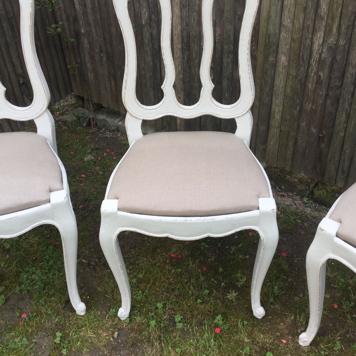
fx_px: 431
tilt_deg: -33.4
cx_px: 180
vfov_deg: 44.7
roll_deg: +2.2
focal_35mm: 37
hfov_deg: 44.9
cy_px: 143
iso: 25
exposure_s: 1/212
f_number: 2.4
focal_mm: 3.3
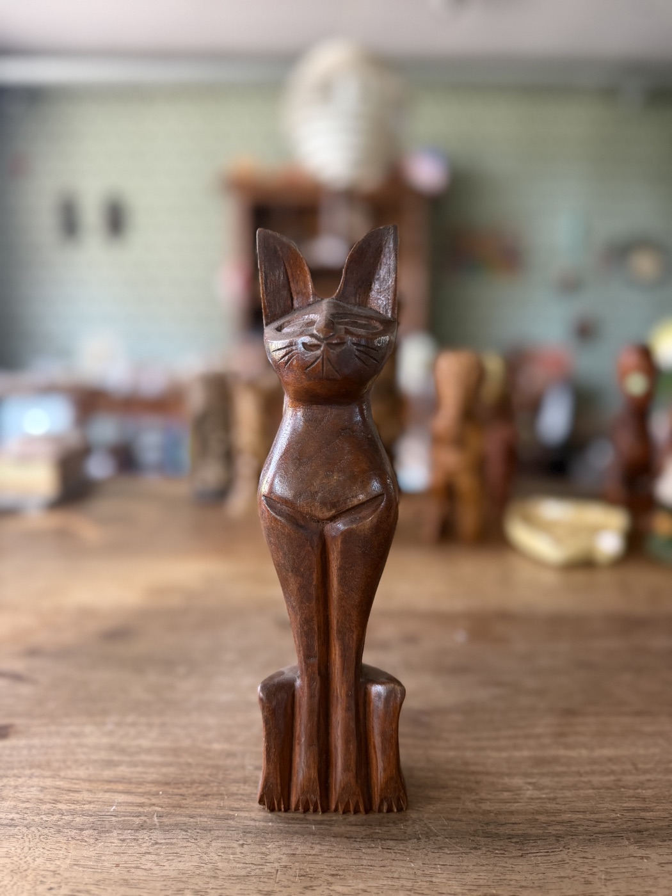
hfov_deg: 56.8
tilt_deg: -8.5
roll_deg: -1.3
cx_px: 336
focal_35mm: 24
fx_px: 621
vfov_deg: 71.6
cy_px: 448
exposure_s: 1/60
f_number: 1.78
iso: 250
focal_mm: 6.76
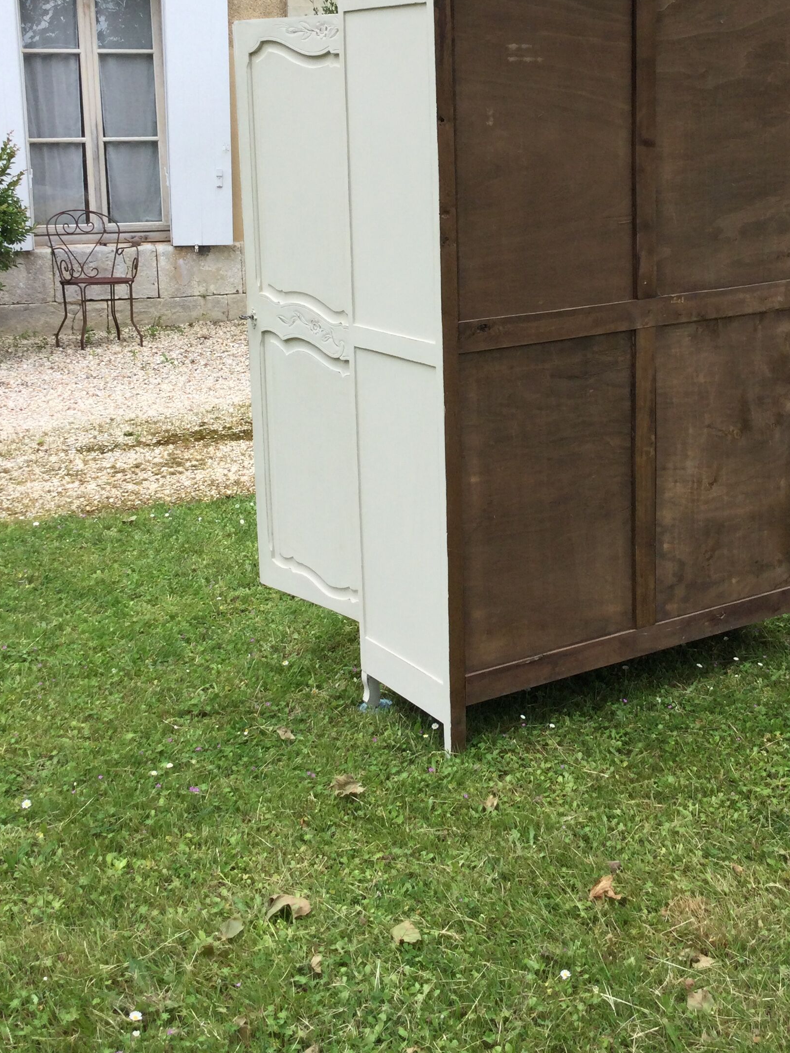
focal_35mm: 47
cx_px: 468
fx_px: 1430
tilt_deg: -11.1
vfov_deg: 39.8
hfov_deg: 30.8
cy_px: 333
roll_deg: +0.5
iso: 25
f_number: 2.4
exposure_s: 1/347
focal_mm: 3.3
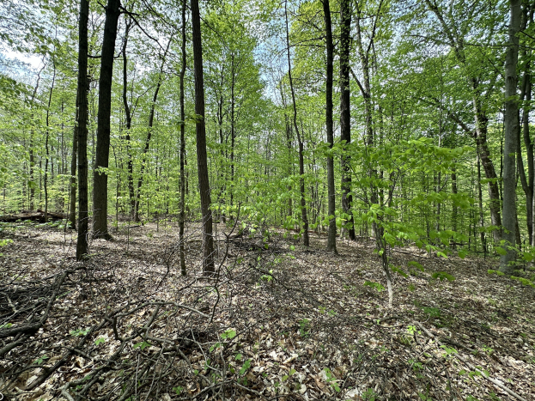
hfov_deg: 98.2
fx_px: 232
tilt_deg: -0.8
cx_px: 265
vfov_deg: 81.7
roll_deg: -0.6
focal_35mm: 15
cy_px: 195
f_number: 2.2
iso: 40
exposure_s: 1/267
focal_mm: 2.22
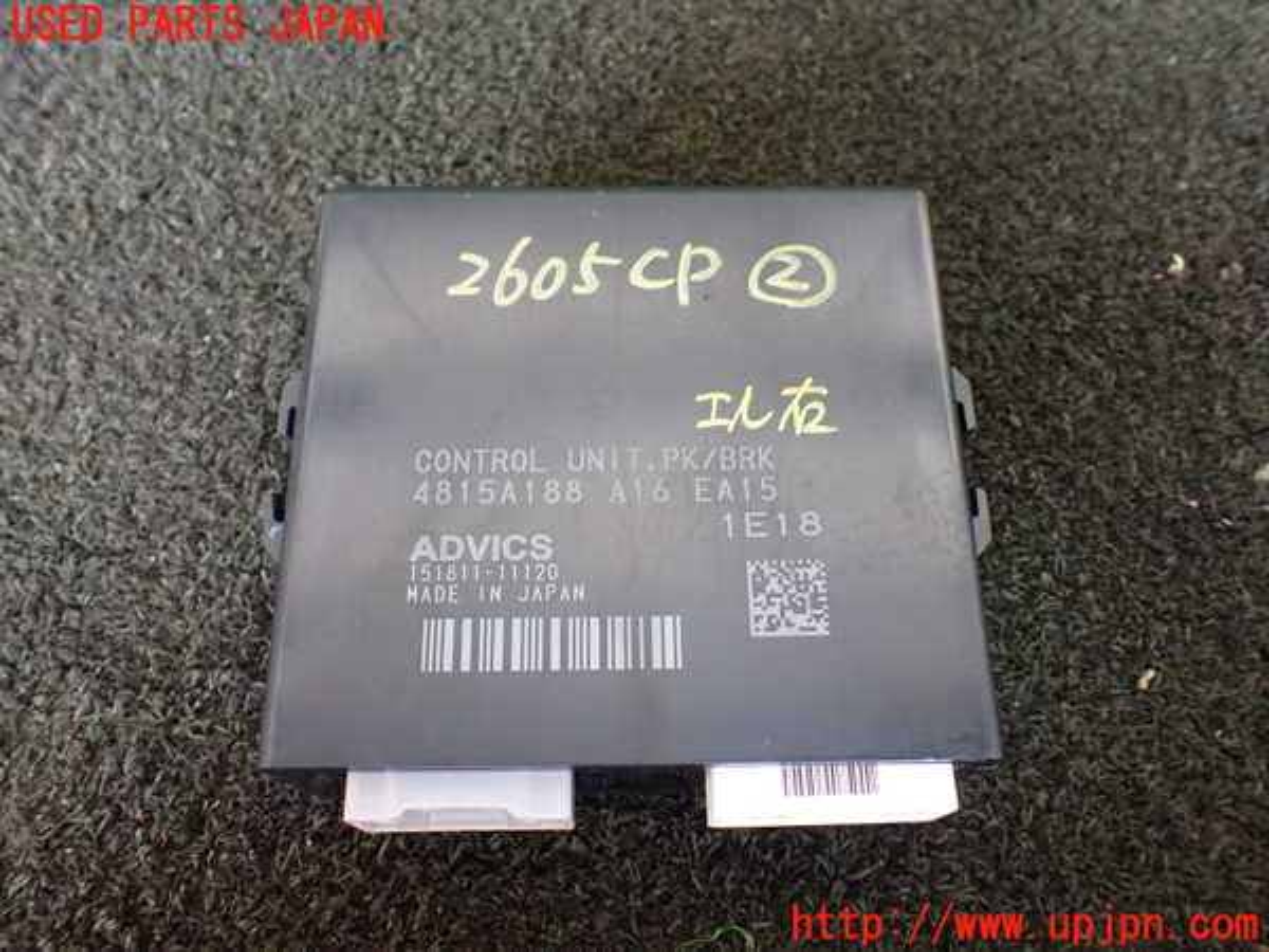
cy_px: 476
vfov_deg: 46.8
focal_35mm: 30
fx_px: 1100
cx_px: 634
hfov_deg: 60.0
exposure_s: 1/125
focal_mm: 5.4
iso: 800
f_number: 2.3
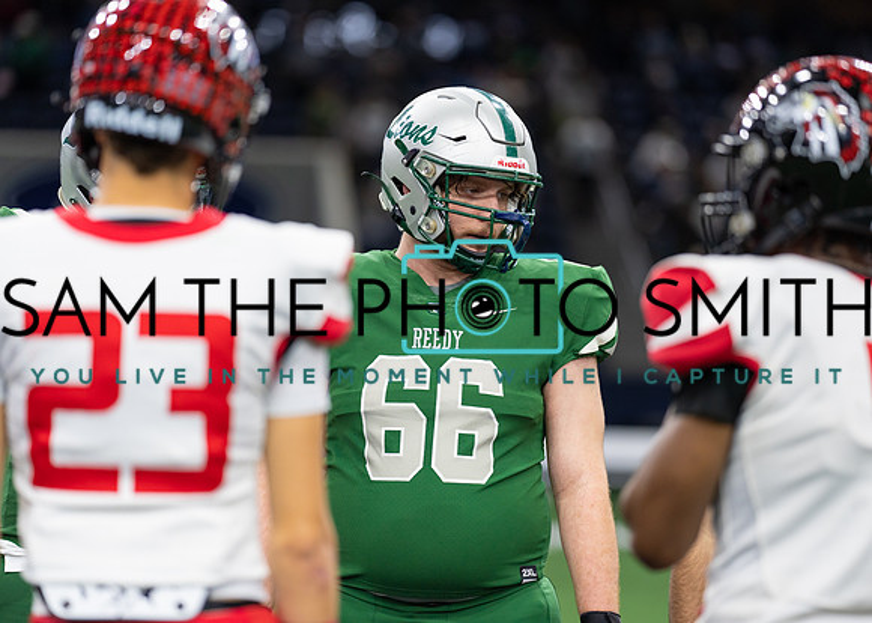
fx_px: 3502
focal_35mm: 141
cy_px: 312
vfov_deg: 10.2
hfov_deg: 14.2
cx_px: 436
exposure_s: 1/1000
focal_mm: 135
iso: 1000
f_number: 1.8
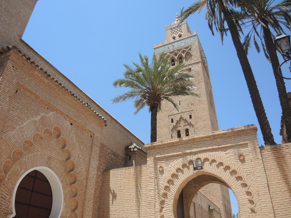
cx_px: 146
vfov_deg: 49.7
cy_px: 109
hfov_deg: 63.4
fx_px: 235
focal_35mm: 28
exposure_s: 1/1250
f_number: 2.2
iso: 80
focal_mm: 6
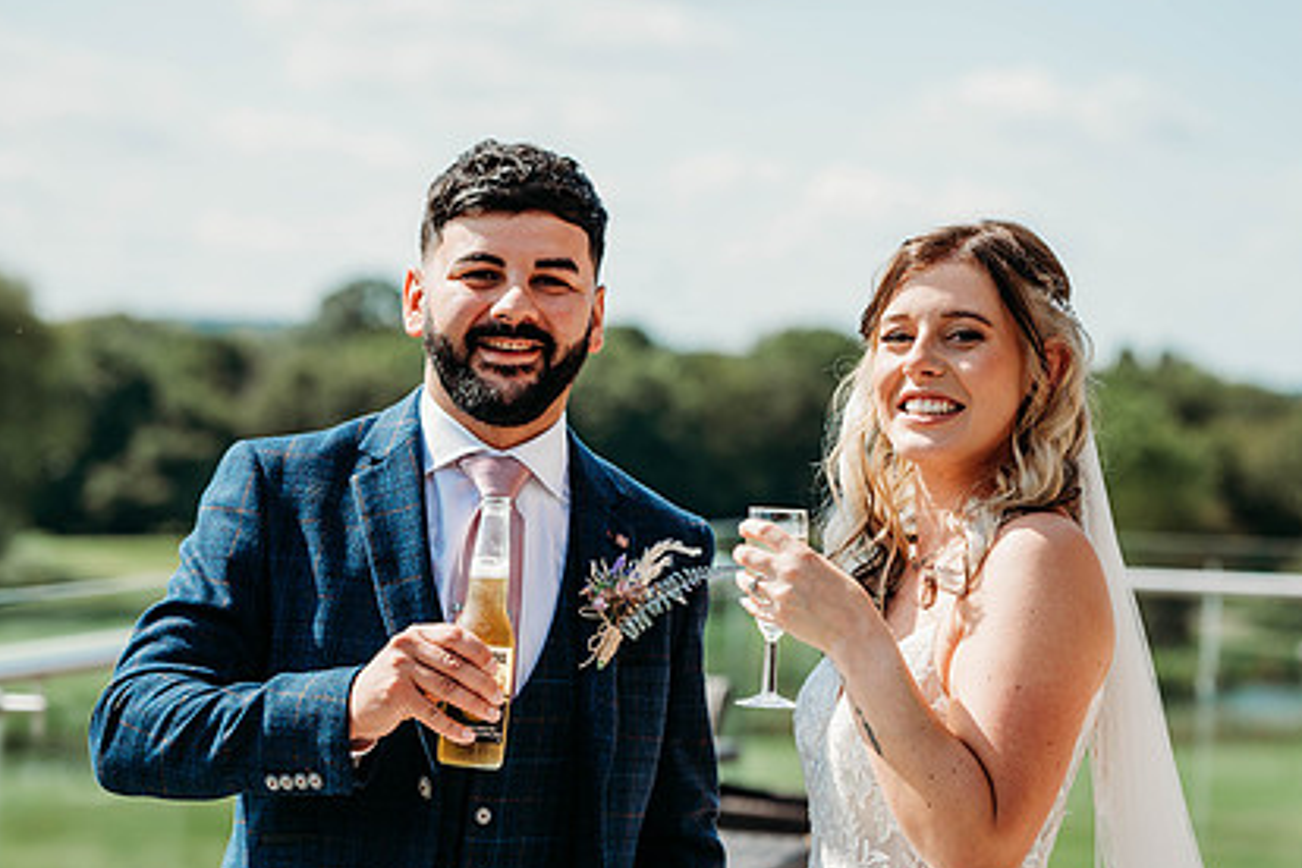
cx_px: 676
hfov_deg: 17.2
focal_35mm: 119
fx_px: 4303
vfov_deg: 11.5
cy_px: 563
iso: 100
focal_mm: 85
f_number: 3.2
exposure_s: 1/1000
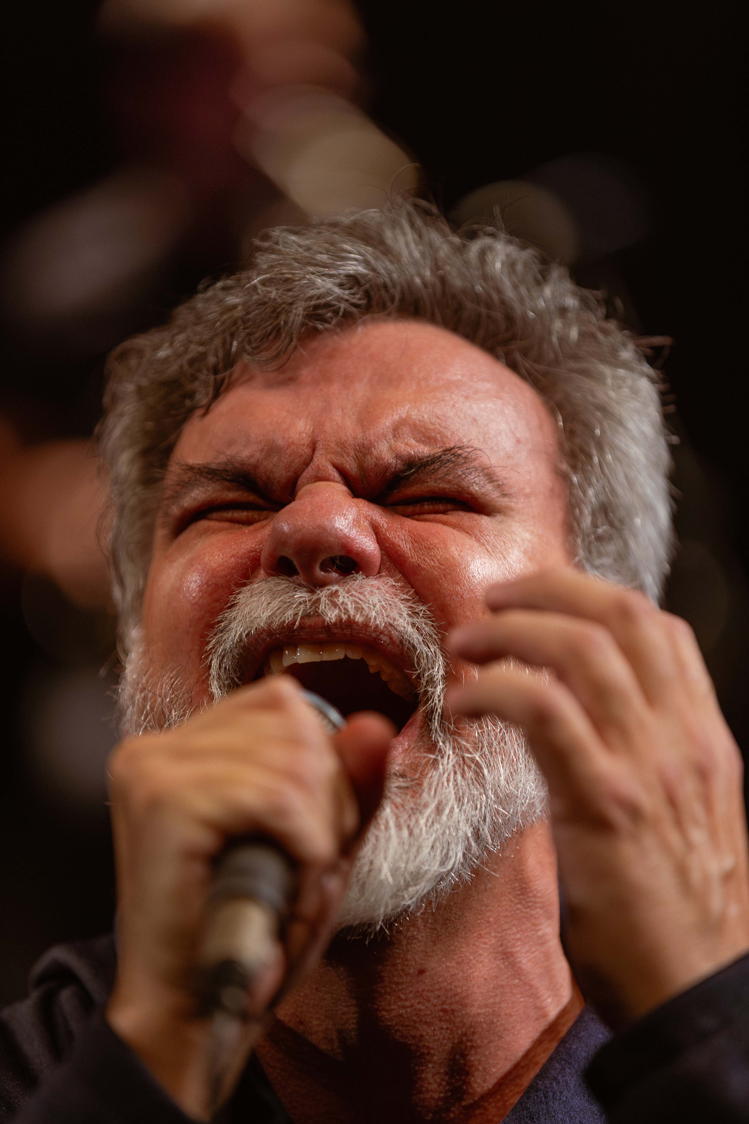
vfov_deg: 12.1
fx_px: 5305
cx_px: 374
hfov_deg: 8.1
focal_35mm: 170
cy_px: 562
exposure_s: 1/160
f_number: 2.8
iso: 1000
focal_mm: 170
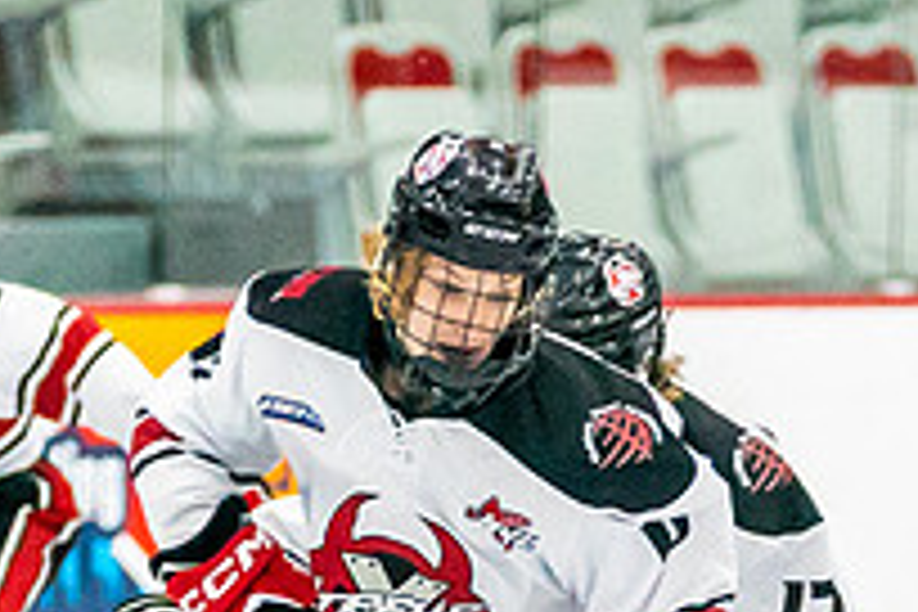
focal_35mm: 962
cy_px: 1114
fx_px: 24529
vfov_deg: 1.4
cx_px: 687
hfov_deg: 2.1
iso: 3200
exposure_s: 1/1000
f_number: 2.8
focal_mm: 168
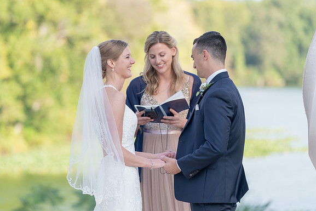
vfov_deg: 6.6
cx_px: 150
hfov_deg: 9.9
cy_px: 101
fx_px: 1826
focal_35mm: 208
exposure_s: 1/320
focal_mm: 195
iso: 100
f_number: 4
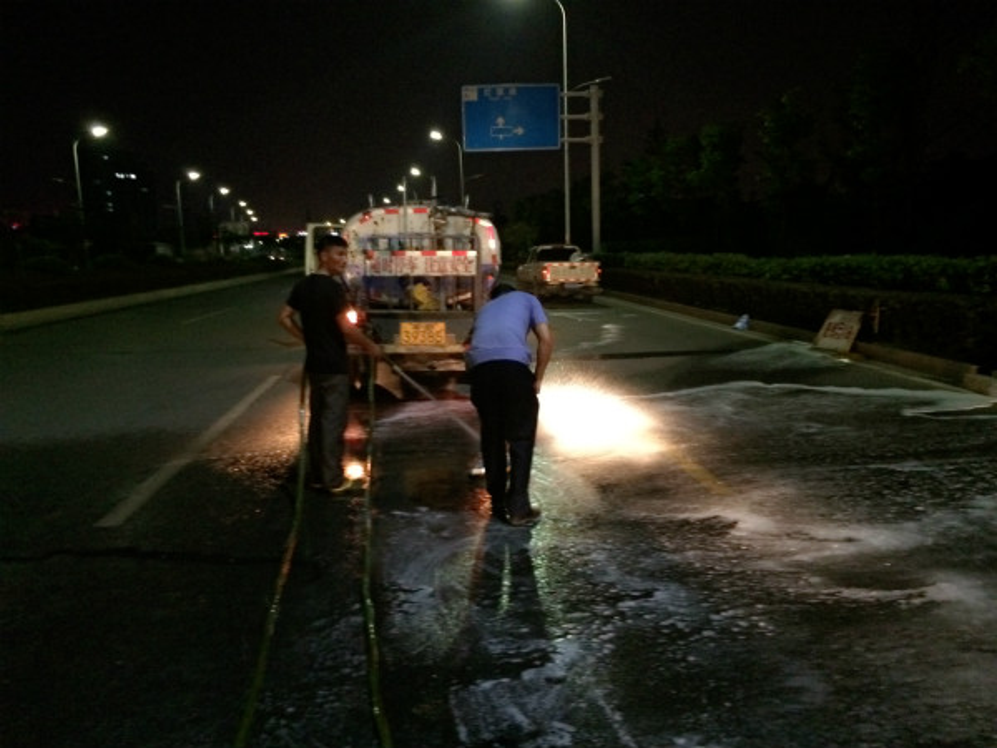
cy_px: 374
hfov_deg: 61.7
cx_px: 498
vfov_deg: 48.2
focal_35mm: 29
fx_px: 835
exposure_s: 1/17
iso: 640
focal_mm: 4.15
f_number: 2.2
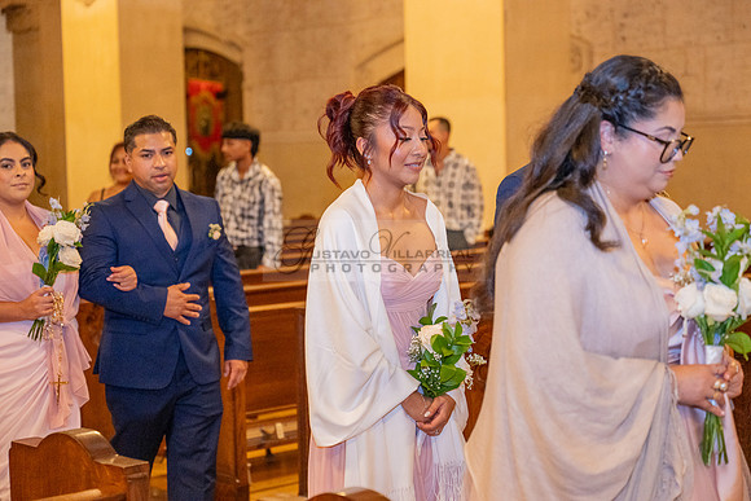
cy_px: 250
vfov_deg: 19.5
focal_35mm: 70
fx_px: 1461
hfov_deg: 28.8
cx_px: 376
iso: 2000
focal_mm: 70
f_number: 3.5
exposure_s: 1/200
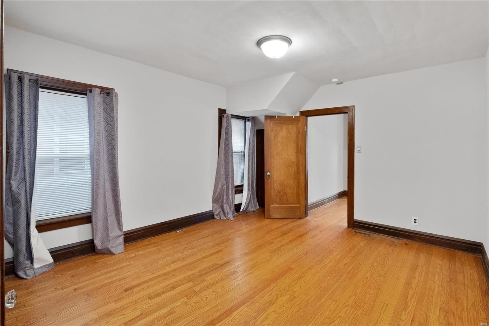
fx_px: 217
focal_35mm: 16
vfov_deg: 73.7
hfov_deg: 96.7
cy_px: 163
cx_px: 244
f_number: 8
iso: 1600
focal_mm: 8
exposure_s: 1/1.25
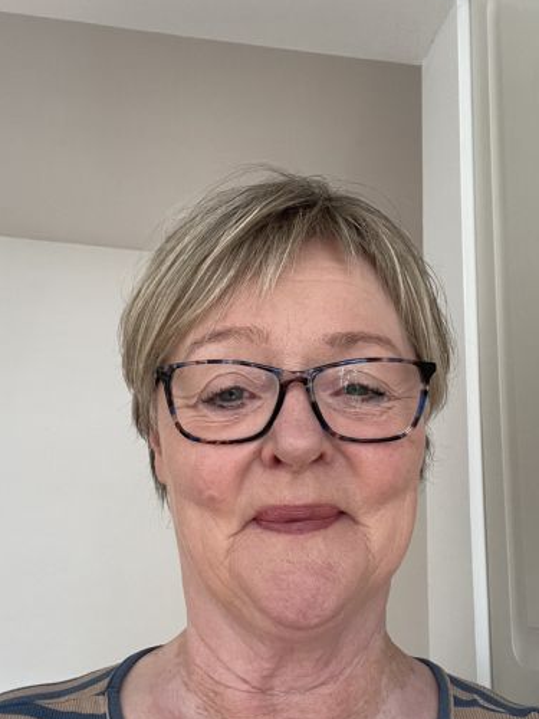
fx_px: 747
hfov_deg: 39.6
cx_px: 253
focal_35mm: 36
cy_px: 362
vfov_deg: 51.4
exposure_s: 1/60
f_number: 2.2
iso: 100
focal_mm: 2.71
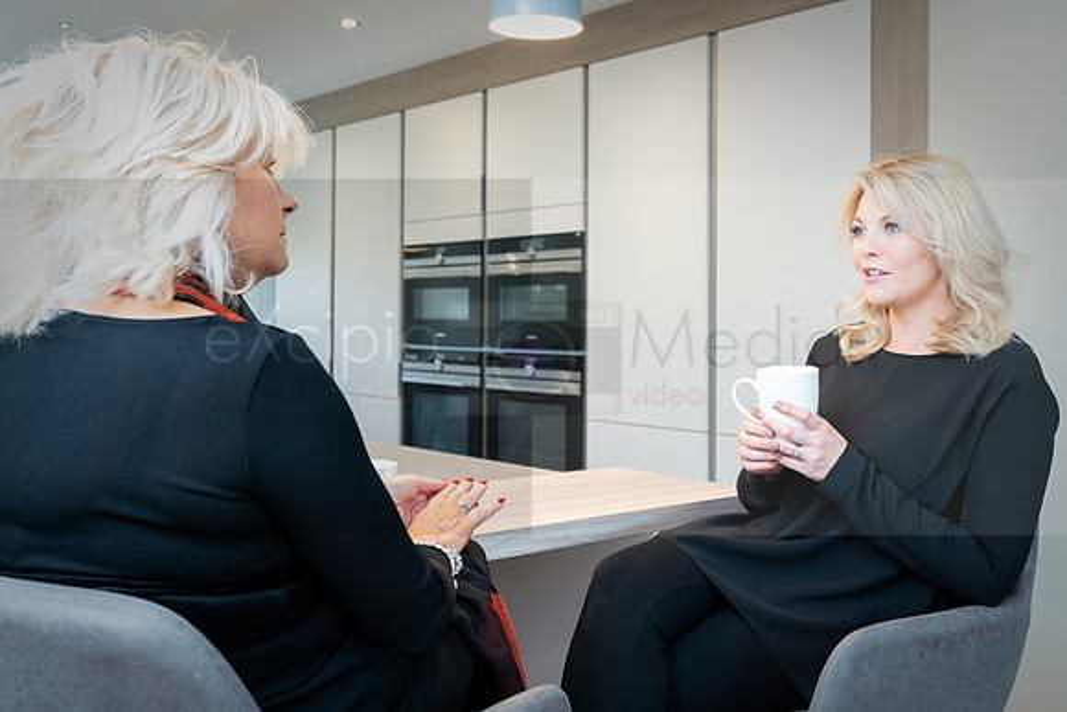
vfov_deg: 35.8
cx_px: 593
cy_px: 297
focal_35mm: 37
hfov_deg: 51.7
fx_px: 1099
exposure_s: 1/60
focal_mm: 28
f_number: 4
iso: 1600
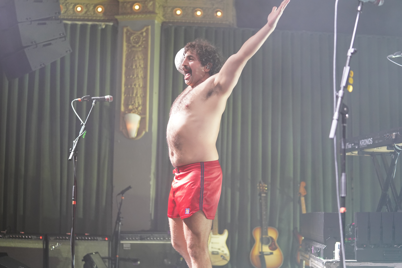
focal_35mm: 70
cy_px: 134
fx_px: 782
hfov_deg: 28.8
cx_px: 201
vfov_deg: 19.5
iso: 3200
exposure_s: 1/160
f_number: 2.8
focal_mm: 70
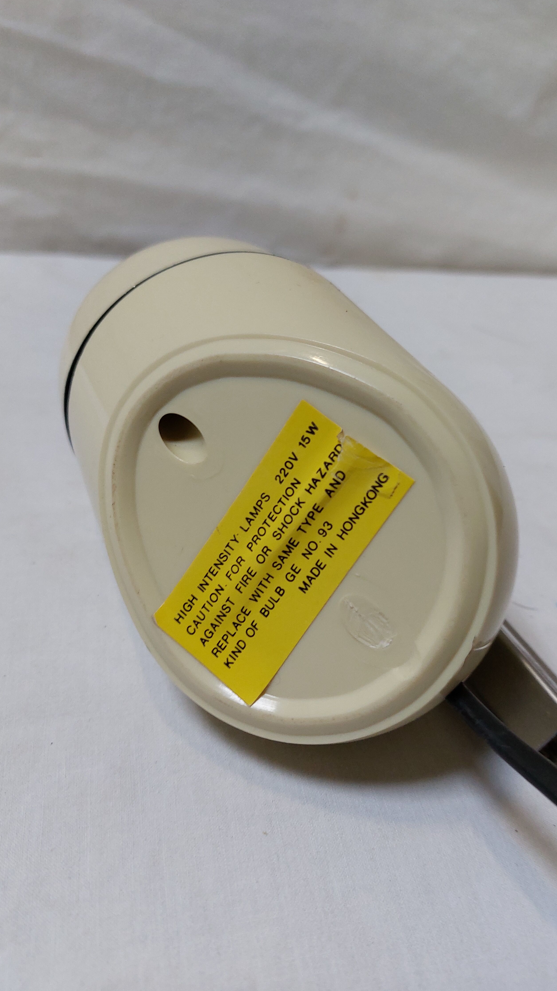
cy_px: 506
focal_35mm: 27
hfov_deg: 42.9
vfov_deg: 69.9
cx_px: 296
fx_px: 709
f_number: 1.8
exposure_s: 1/50
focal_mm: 5.23
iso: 200
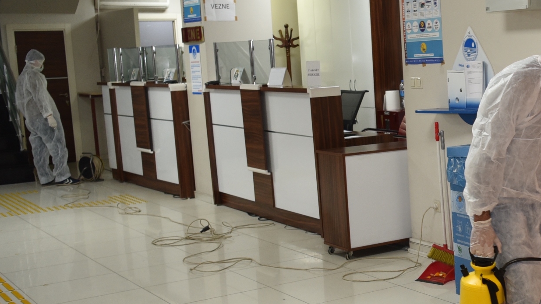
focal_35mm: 61
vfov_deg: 19.7
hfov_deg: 30.8
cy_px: 186
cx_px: 591
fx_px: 875
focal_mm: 24
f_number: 3.2
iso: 800
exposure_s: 1/60
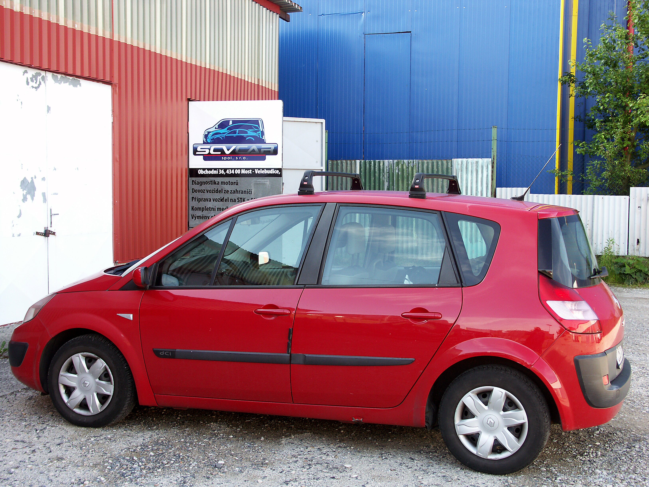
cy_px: 244
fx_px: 900
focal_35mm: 48
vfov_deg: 30.3
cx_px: 324
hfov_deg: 39.7
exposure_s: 1/60
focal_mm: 12.41
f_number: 3.2
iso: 64
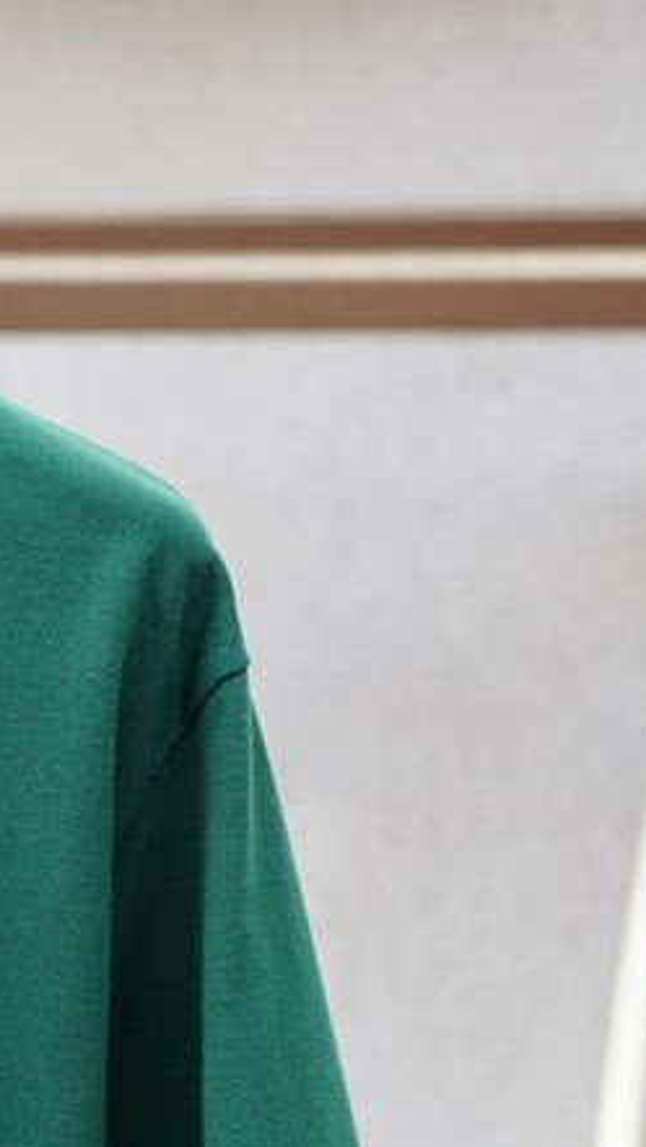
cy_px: 747
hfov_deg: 5.9
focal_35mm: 203
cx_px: -532
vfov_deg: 10.6
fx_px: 6183
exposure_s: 1/125
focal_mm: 53
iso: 640
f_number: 4
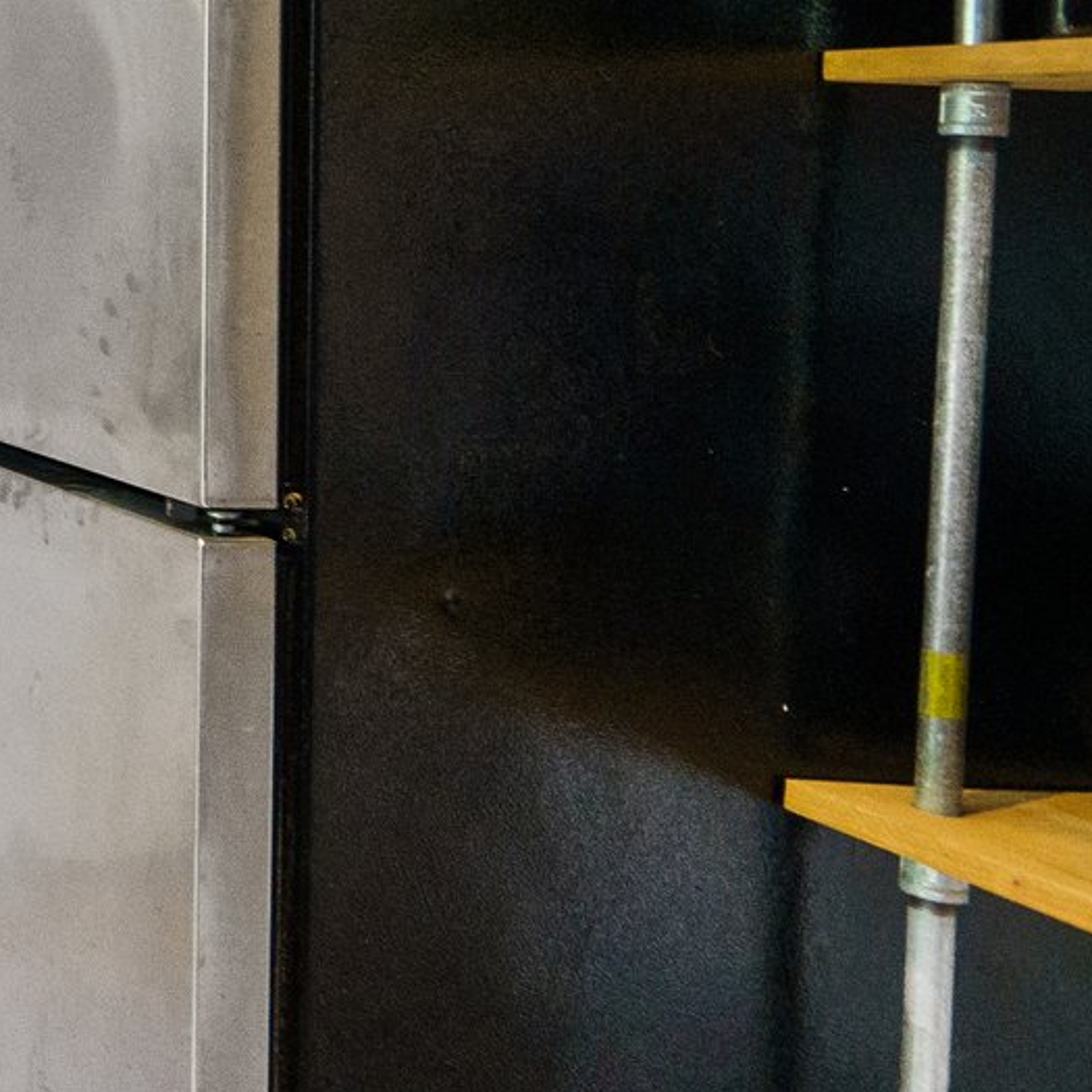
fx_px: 1892
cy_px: 190
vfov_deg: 31.2
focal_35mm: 53
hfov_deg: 21.4
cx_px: -867
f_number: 5.6
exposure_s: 1/30
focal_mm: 16
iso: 8000
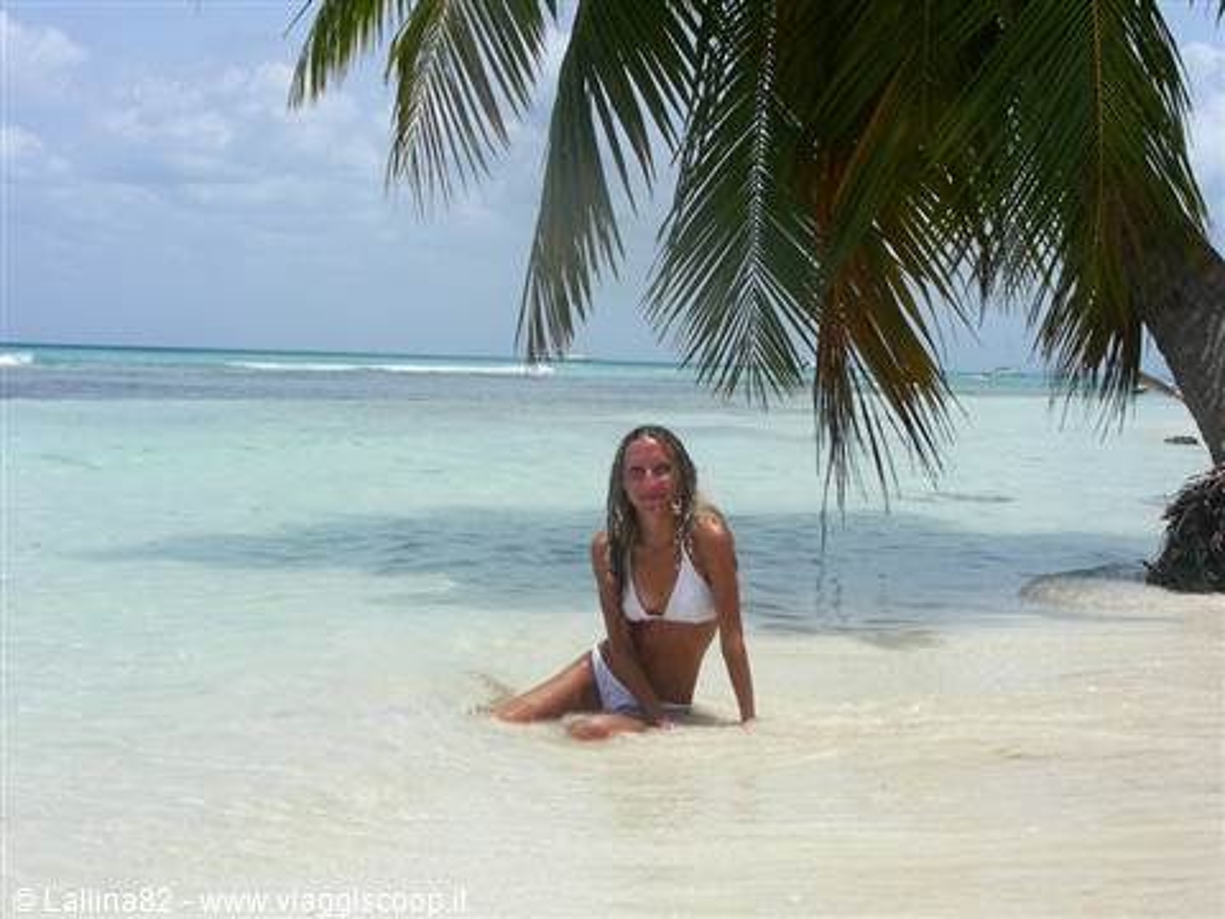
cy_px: 460
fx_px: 1876
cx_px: 612
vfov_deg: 27.5
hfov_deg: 36.2
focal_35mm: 53
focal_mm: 8.8
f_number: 5.6
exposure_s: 1/684
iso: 50
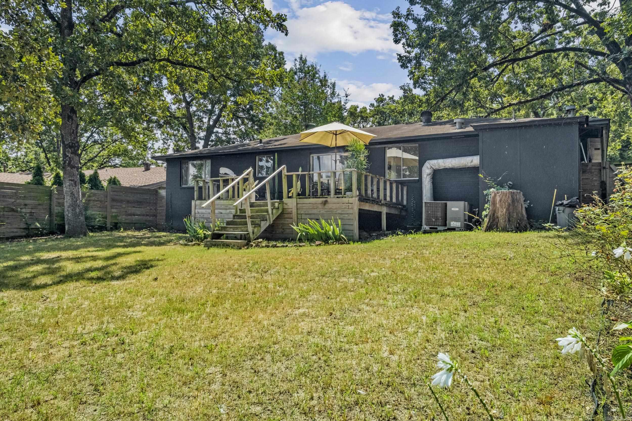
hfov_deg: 73.7
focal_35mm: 24
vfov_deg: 53.1
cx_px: 316
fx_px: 421
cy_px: 210
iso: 400
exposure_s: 1/160
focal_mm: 15.9
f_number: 9
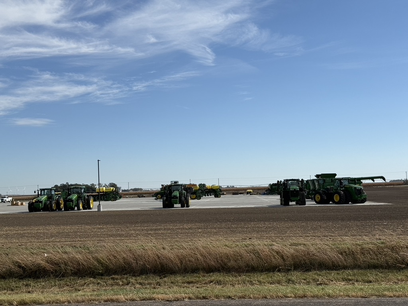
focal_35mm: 48
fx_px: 566
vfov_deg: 30.3
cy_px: 153
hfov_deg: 39.7
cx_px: 204
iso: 64
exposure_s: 1/7874
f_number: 1.78
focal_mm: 6.76
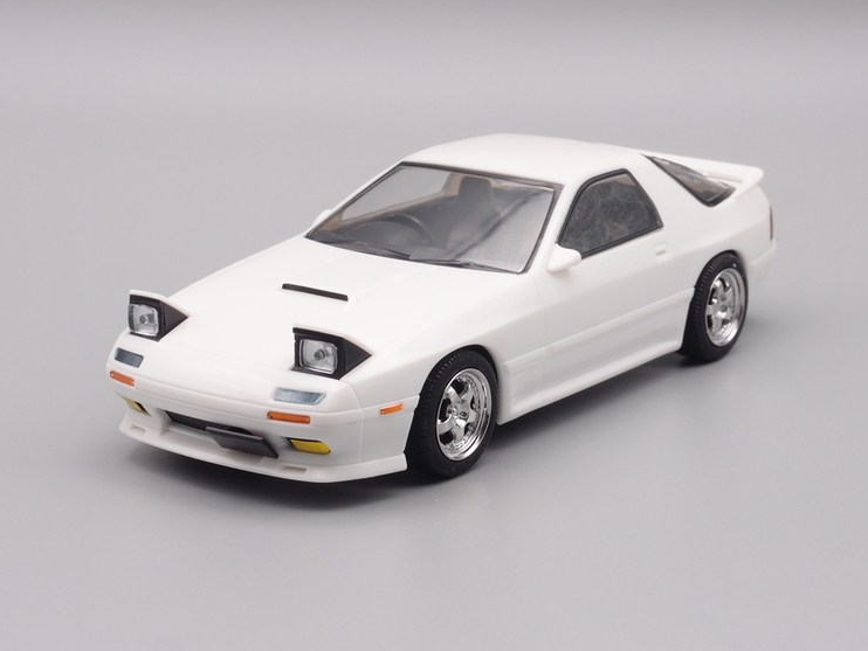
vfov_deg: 17.8
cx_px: 432
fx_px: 2082
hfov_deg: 23.6
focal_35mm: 83
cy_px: 319
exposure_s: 1/10
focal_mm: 16.63
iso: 100
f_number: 8
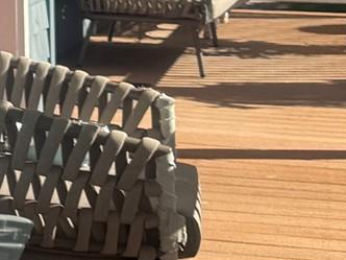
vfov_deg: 9.7
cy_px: -135
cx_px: -434
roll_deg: -1.1
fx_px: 1479
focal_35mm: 148
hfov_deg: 11.5
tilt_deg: +0.3
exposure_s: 1/3759
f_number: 1.78
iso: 80
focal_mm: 6.76
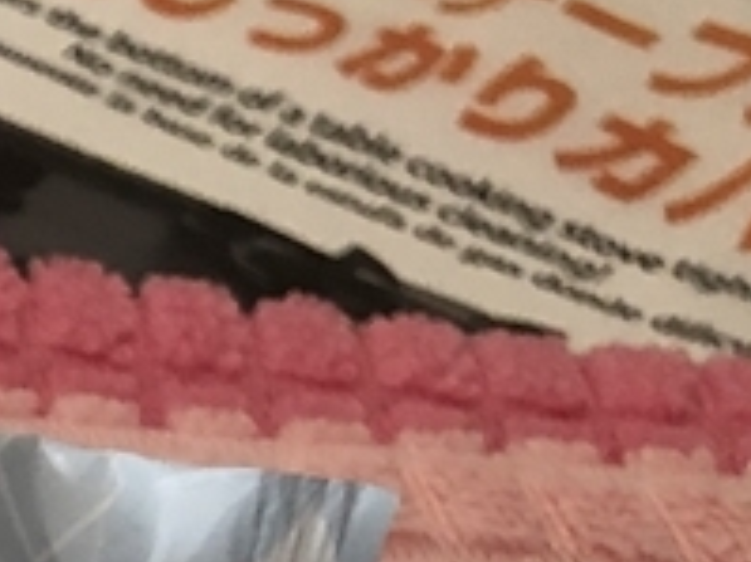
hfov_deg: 9.9
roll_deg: -1.7
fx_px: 3664
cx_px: -1204
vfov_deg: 8.5
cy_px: 939
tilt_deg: -40.9
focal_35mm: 169
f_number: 1.8
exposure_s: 1/15
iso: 64
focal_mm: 3.99
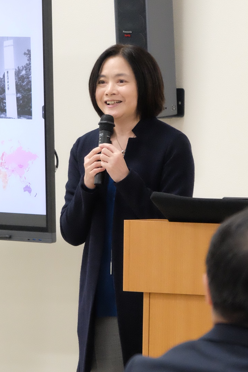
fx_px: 2923
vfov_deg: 7.3
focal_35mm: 283
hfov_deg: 4.9
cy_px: 144
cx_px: 110
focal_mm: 110
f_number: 5.6
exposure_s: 1/180
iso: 6400
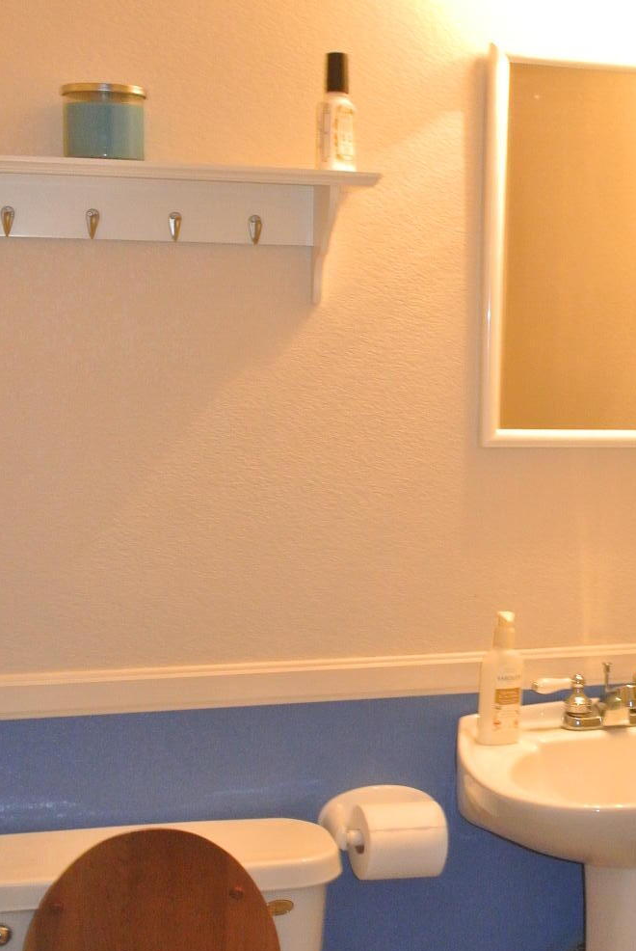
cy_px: 610
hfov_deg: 25.2
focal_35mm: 53
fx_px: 1400
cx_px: 499
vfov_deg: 37.2
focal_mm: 10
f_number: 2.8
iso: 560
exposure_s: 1/60
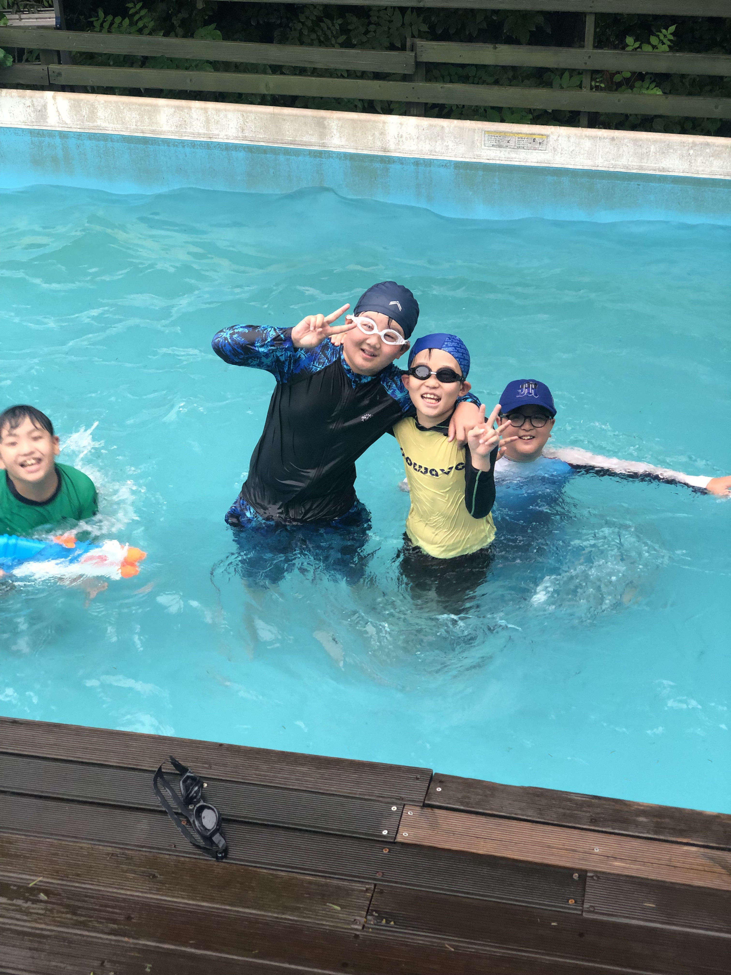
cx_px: 366
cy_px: 488
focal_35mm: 52
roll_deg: -0.2
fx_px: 1464
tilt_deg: -25.9
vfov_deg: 36.8
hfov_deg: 28.0
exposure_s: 1/60
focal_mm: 6
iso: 64
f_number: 2.4
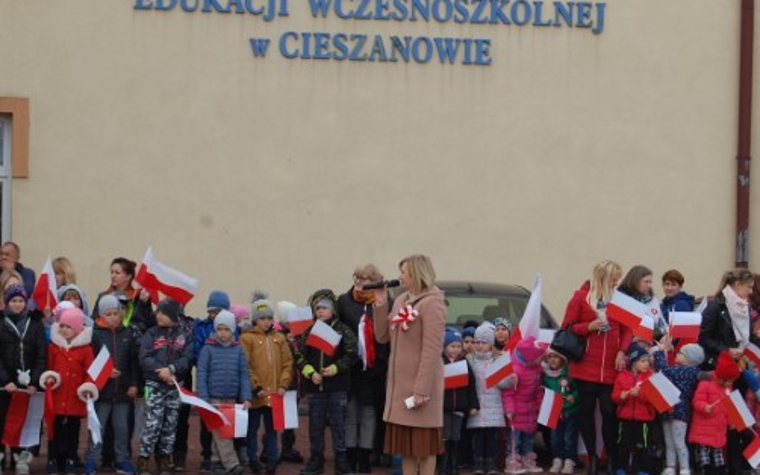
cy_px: 262
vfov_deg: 12.7
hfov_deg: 20.2
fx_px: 2134
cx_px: 391
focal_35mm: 103
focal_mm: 50
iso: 200
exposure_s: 1/200
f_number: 7.1
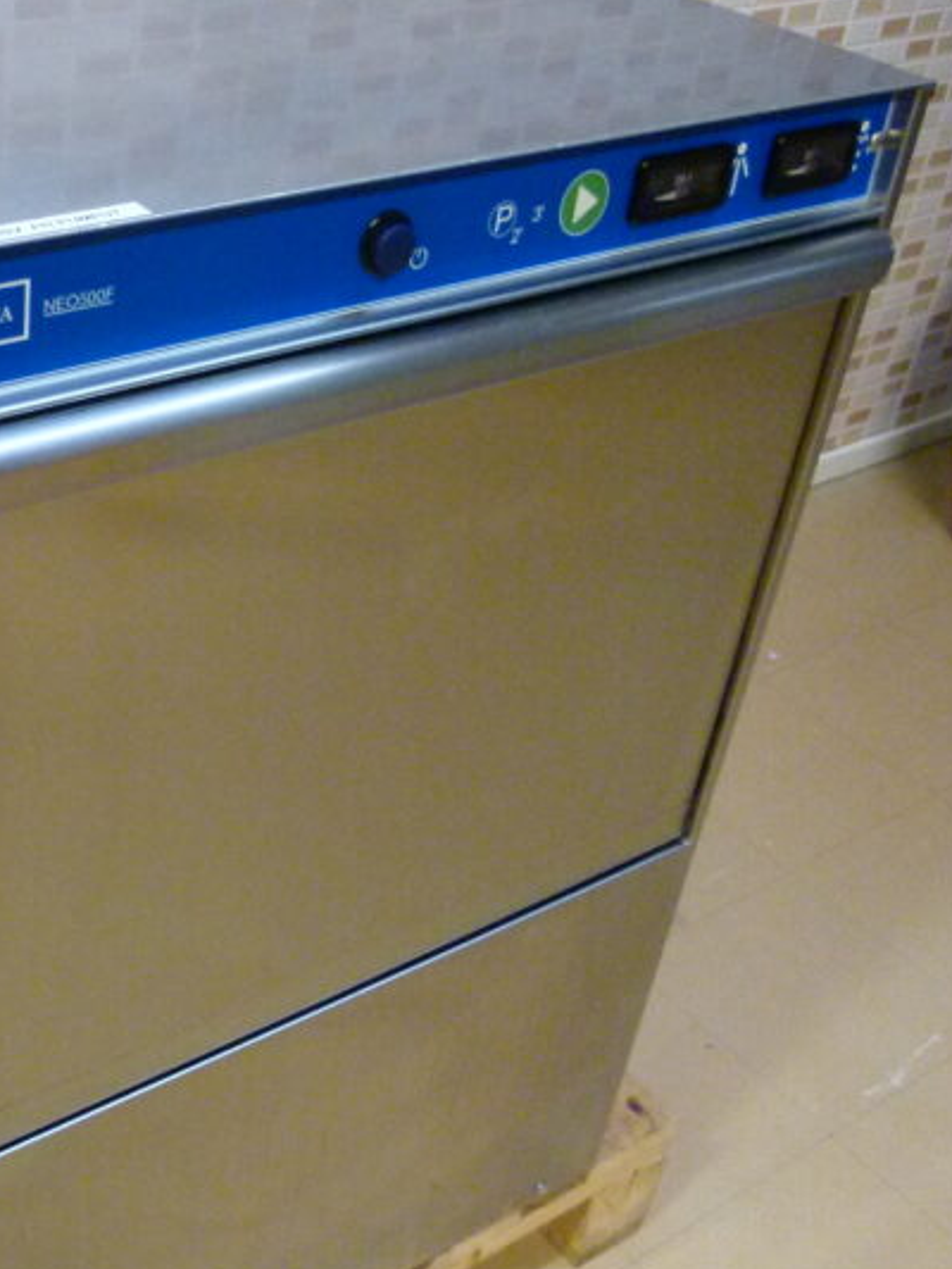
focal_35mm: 48
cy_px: 649
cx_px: 129
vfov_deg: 39.6
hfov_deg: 29.3
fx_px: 1759
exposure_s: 1/60
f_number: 2.2
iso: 320
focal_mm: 4.3
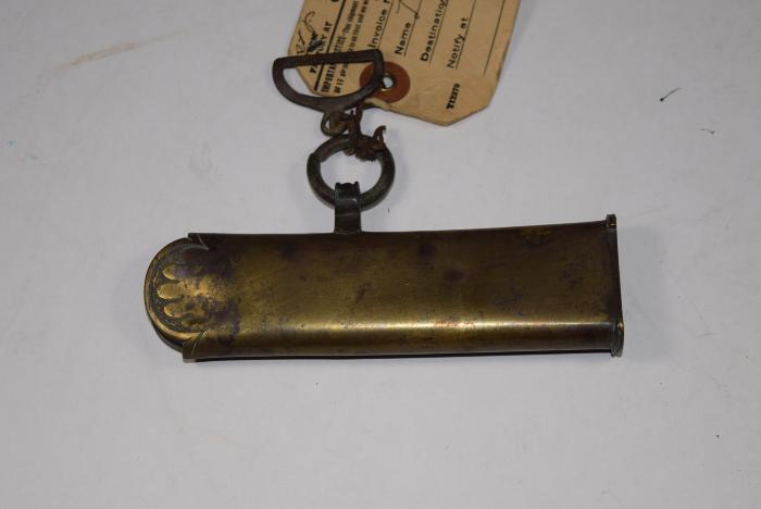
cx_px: 380
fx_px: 1745
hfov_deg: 24.6
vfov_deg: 16.6
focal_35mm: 82
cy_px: 254
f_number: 5.6
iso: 110
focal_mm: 55
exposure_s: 1/200
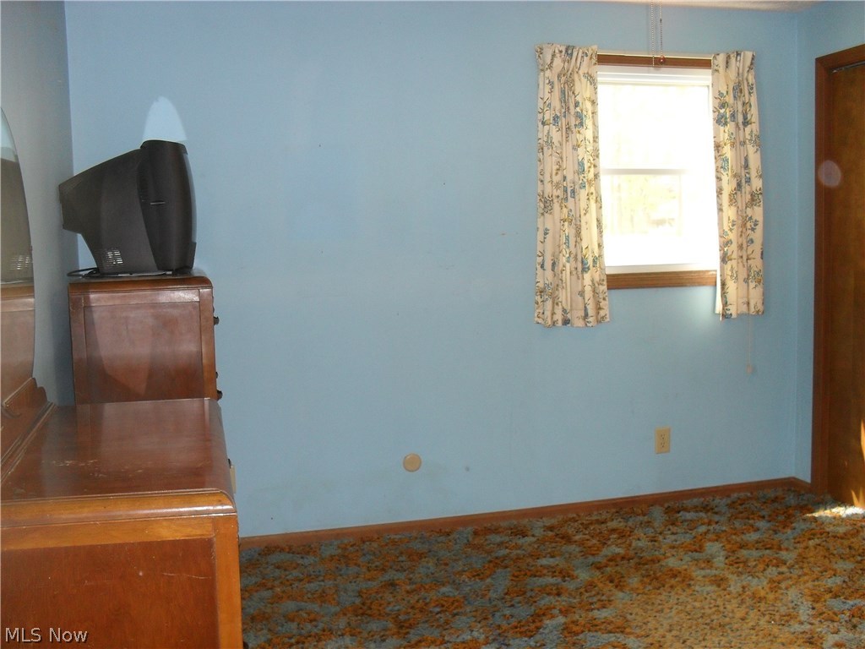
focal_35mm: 35
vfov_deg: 40.7
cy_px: 324
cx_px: 432
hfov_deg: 52.6
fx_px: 875
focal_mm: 6.3
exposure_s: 1/45
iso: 200
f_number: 3.2
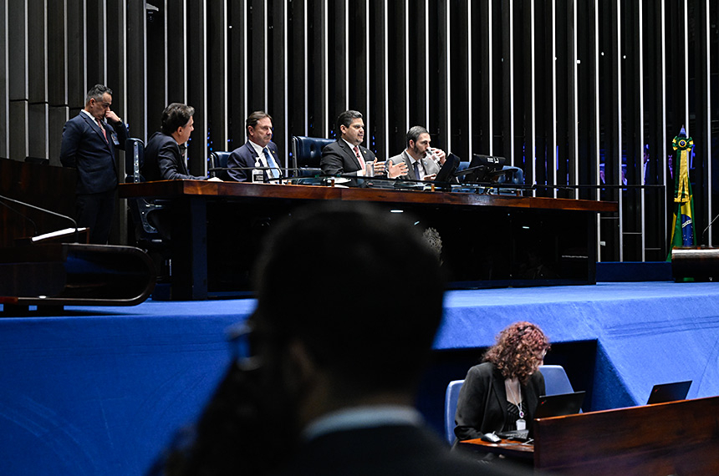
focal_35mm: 70
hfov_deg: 28.9
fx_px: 1395
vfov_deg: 19.4
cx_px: 360
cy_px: 238
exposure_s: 1/200
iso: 5000
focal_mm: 70
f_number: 4
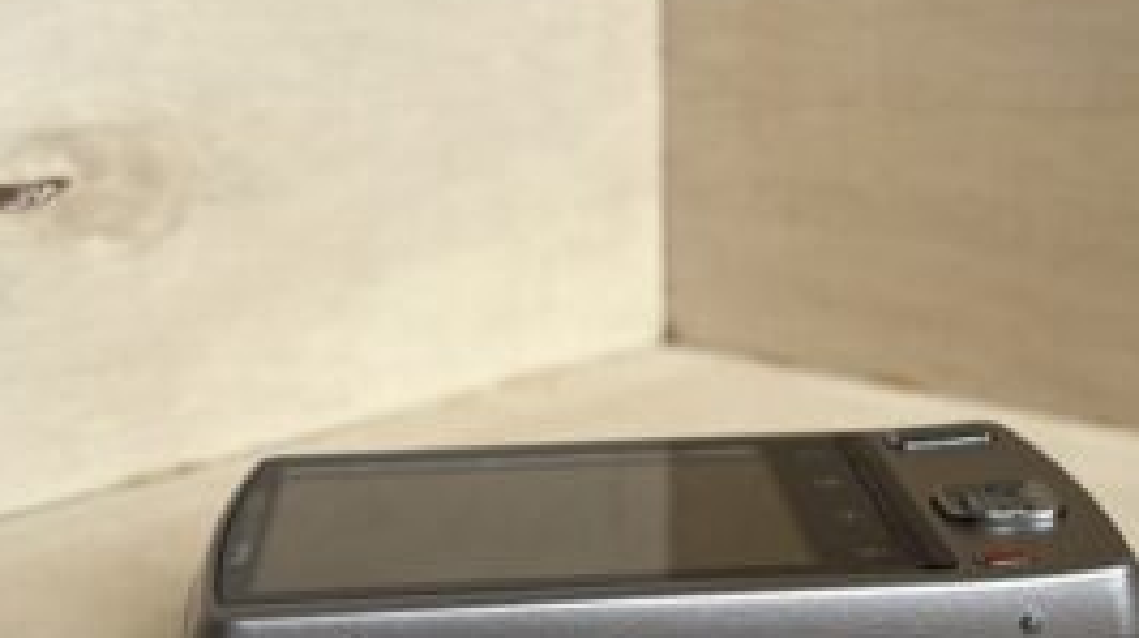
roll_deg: +0.7
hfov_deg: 32.7
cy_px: 351
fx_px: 1931
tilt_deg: -13.1
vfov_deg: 18.8
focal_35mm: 64
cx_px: 694
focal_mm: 5.7
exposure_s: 1/696
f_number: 1.5
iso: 50
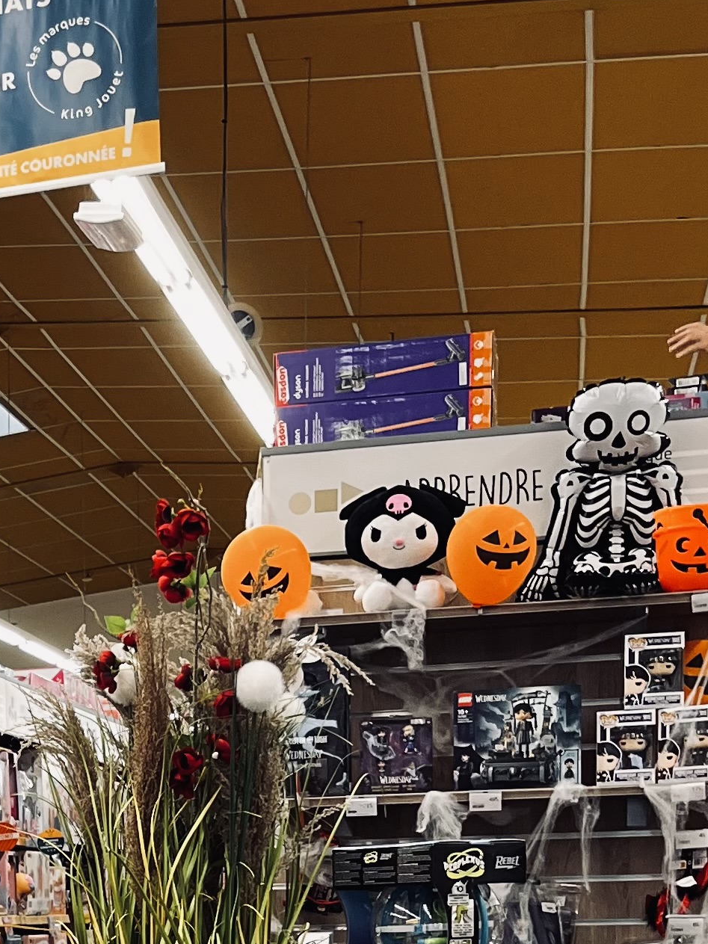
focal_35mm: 83
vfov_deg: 22.2
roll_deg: +1.8
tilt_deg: -3.9
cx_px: -339
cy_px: 1057
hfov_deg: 16.3
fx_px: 2264
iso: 100
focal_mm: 5.1
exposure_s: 1/100
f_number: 1.6
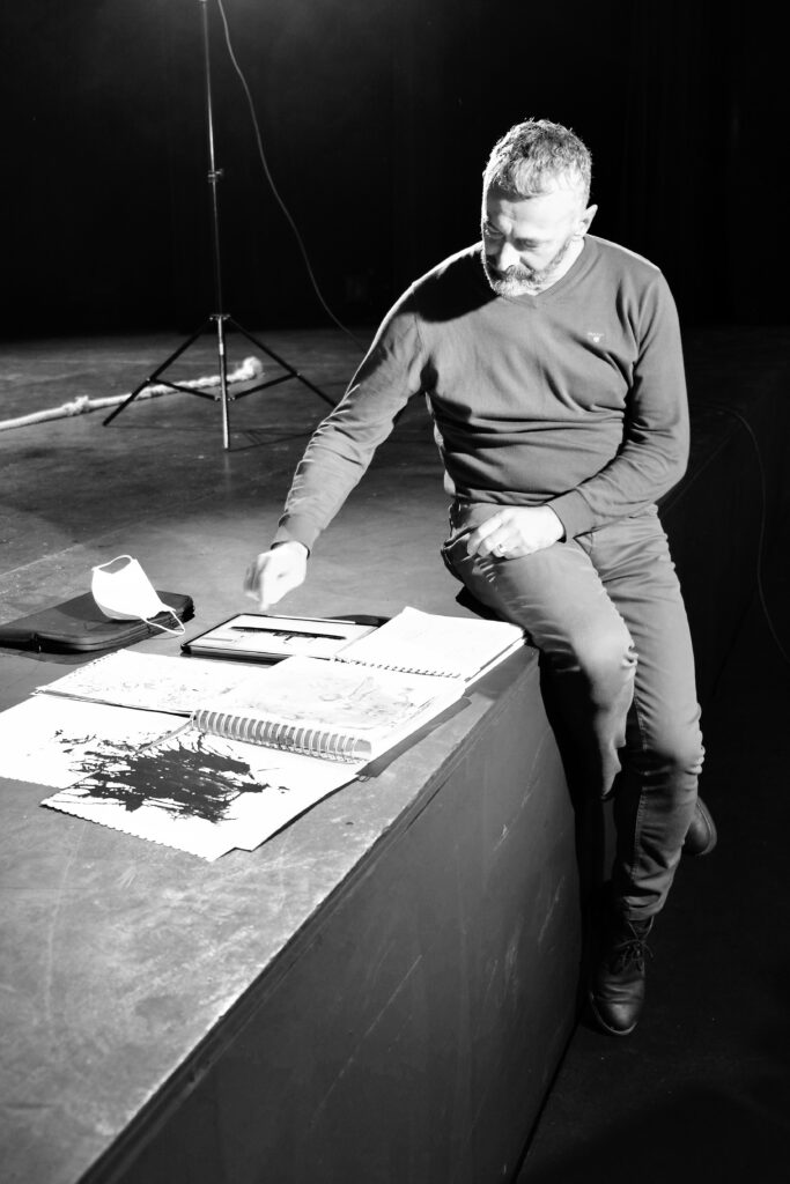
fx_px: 1250
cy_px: 592
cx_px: 395
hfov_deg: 35.1
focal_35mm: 38
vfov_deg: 50.7
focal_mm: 25.4
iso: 800
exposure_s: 1/14
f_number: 3.2
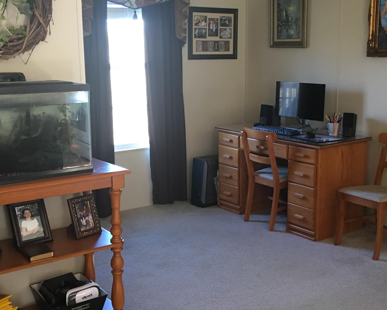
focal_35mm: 49
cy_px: 152
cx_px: 207
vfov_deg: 30.8
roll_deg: -0.2
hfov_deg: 38.0
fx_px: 561
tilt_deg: -9.3
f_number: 2.2
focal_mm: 4.15
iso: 64
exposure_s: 1/15
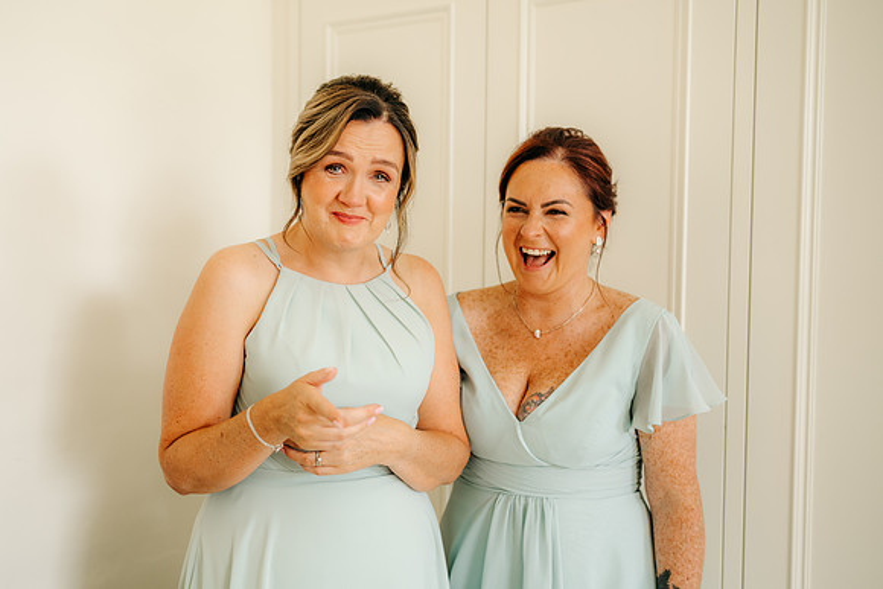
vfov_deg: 31.6
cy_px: 275
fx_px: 1041
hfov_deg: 45.7
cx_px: 349
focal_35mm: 42
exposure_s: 1/125
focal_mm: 35
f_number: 2.2
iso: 200
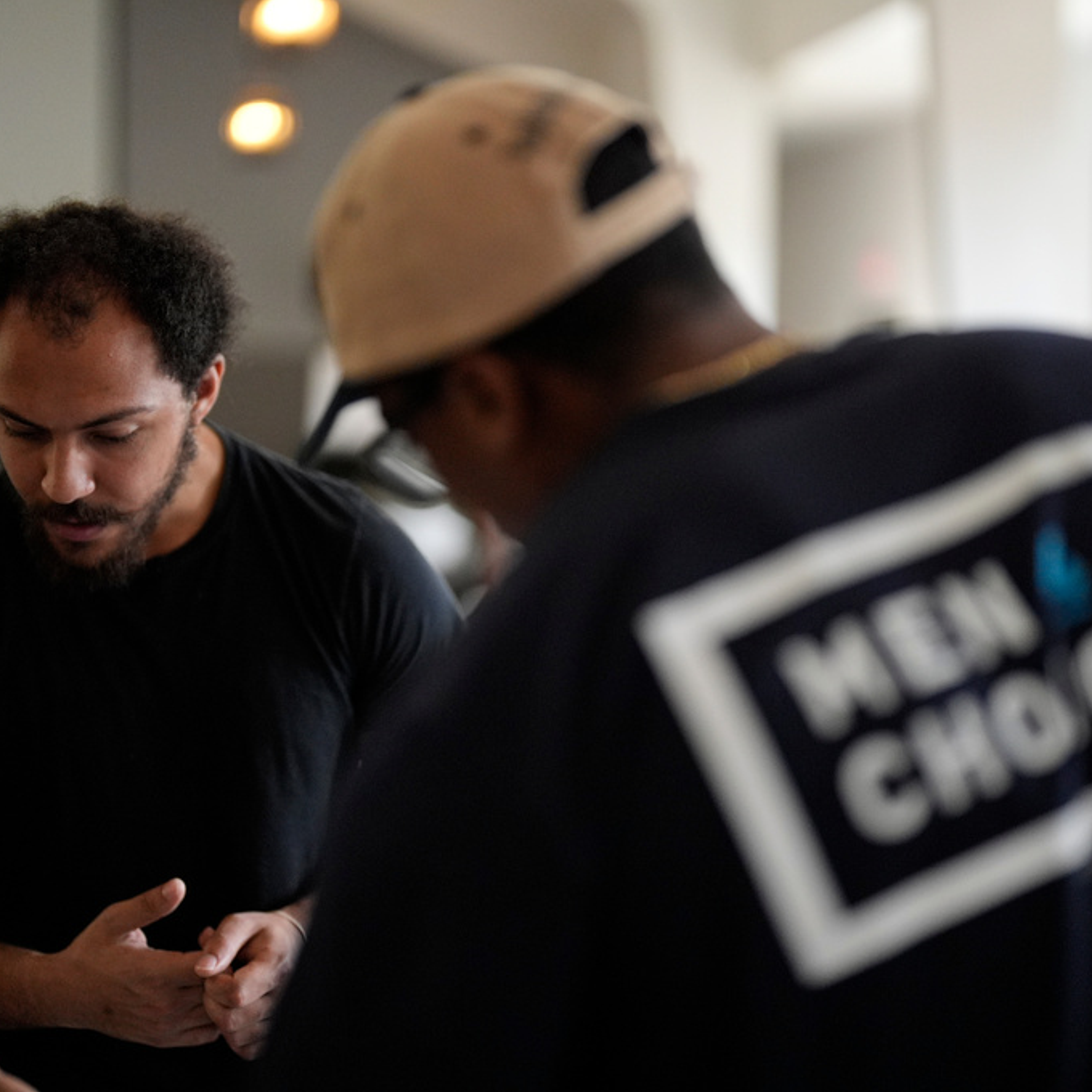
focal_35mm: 64
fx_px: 2284
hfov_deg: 26.9
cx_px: 583
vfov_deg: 26.9
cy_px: 546
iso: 2500
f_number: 1.2
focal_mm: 50
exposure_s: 1/3200
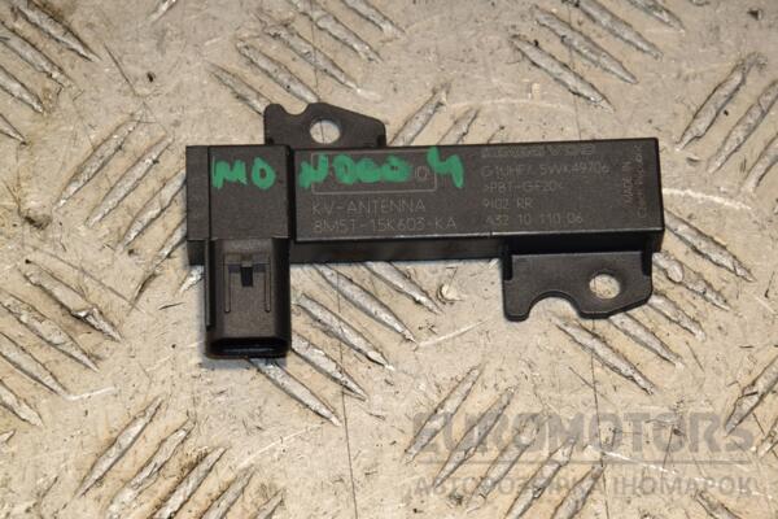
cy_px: 260
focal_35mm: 158
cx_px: 389
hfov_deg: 13.0
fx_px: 3403
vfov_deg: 8.7
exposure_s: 1/200
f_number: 9
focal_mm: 105
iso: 800
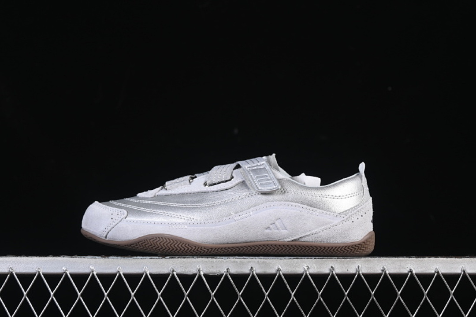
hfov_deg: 27.0
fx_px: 992
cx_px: 238
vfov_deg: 18.2
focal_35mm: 75
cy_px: 158
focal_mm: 50
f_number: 7.1
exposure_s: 1/60
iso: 160
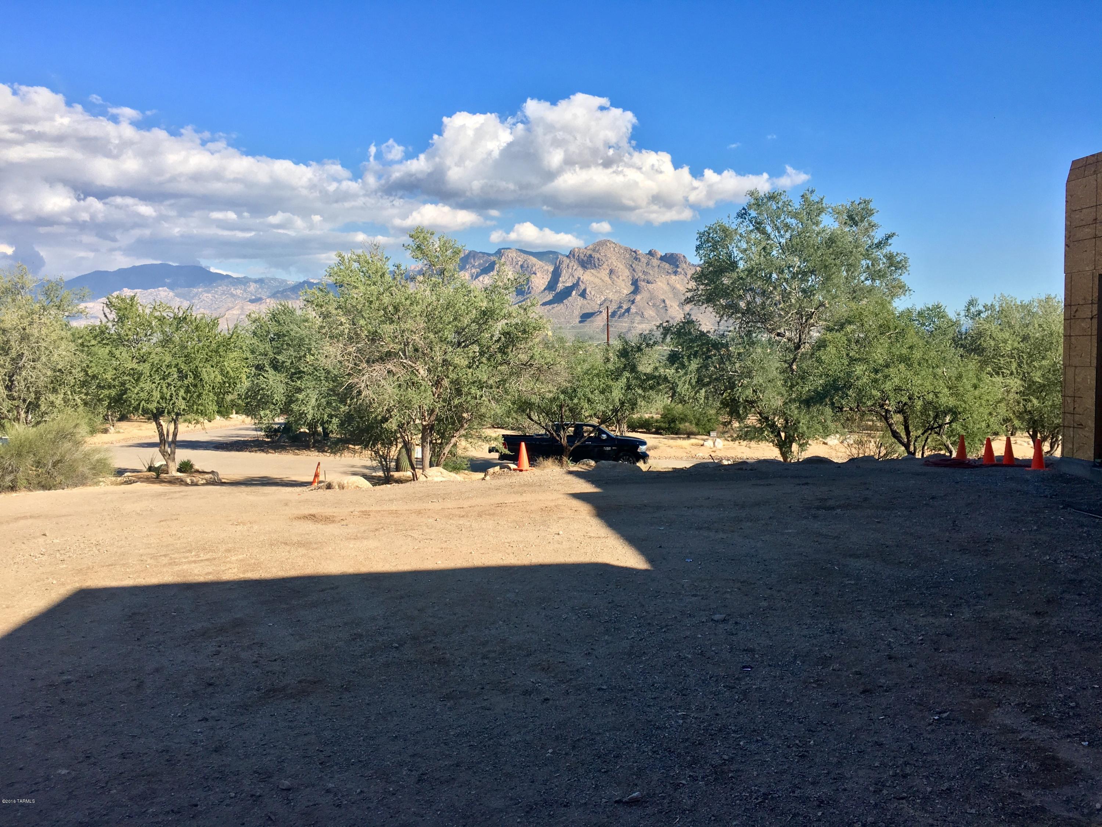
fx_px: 923
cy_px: 414
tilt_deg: -2.1
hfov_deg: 61.7
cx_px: 551
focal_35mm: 29
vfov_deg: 48.2
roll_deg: +0.0
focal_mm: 4.15
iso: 25
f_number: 2.2
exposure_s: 1/1374
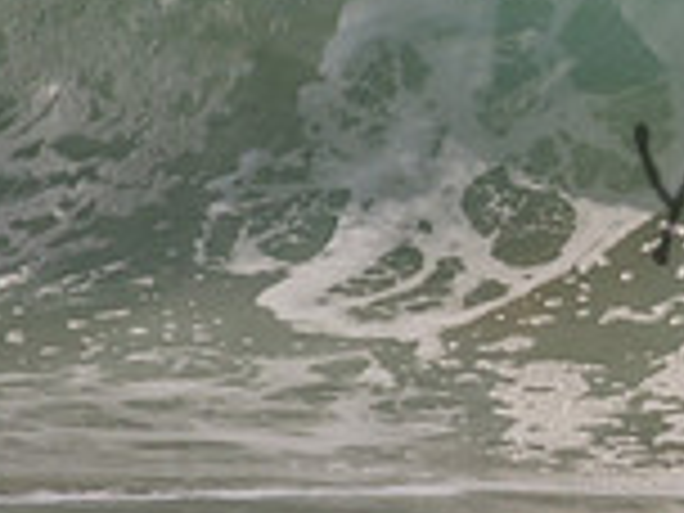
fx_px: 58133
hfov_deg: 0.7
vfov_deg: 0.5
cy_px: 155
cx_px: 1098
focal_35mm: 2942
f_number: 11
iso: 720
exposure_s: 1/2000
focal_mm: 800
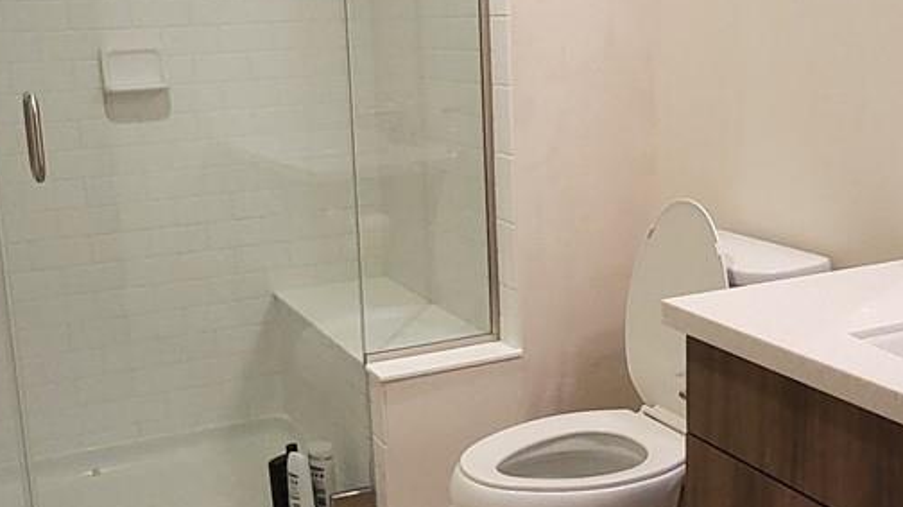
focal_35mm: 45
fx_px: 1077
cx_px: 460
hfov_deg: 45.5
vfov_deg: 26.5
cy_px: 219
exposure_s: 1/24
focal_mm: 1.74
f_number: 2.2
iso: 125
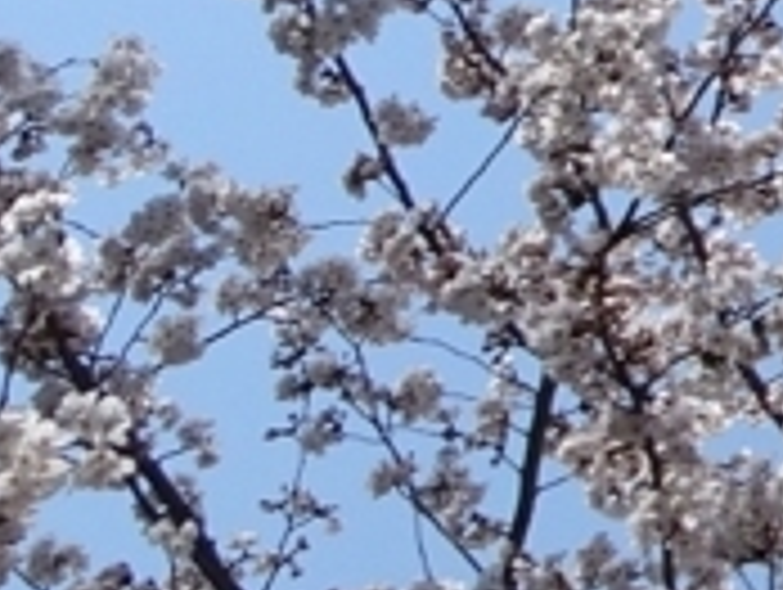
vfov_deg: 10.2
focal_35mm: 141
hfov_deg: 10.5
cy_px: -315
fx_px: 3194
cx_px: 2250
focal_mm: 4.1
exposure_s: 1/1250
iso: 80
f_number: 3.5
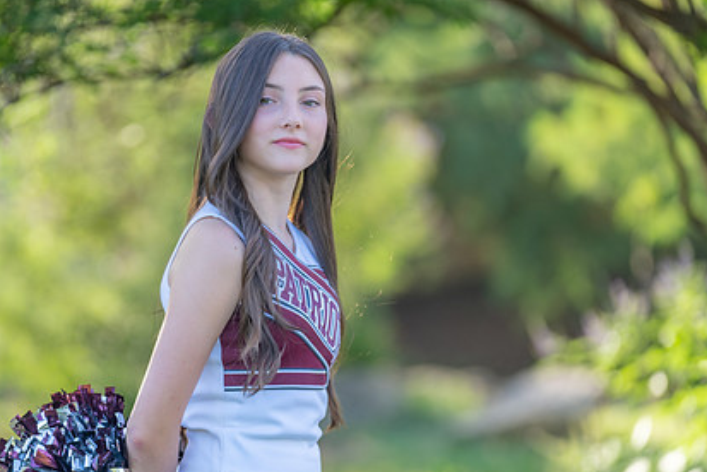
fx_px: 4441
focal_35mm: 226
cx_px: 262
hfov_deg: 9.1
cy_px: 295
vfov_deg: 6.1
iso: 125
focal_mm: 161
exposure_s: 1/320
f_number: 2.8
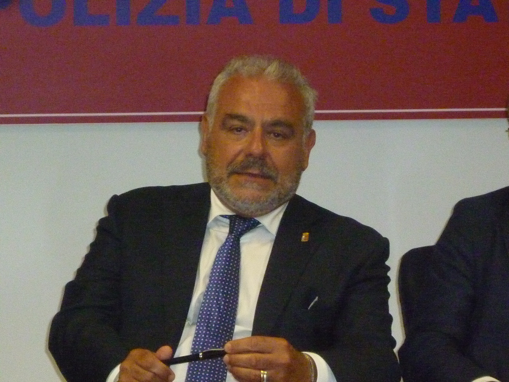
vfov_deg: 8.1
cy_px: 191
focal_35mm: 184
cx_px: 254
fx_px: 2706
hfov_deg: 10.7
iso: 1000
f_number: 5.8
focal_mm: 20.8
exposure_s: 1/50
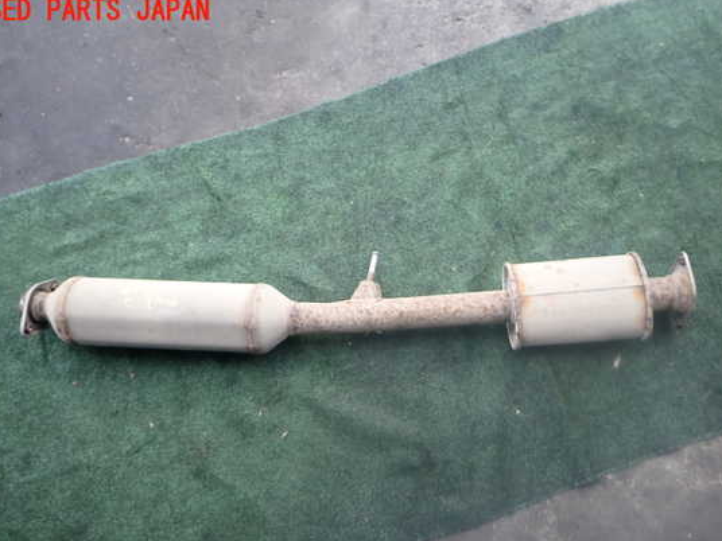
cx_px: 369
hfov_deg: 63.4
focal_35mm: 28
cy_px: 297
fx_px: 584
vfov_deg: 49.7
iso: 100
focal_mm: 4.5
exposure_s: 1/125
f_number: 2
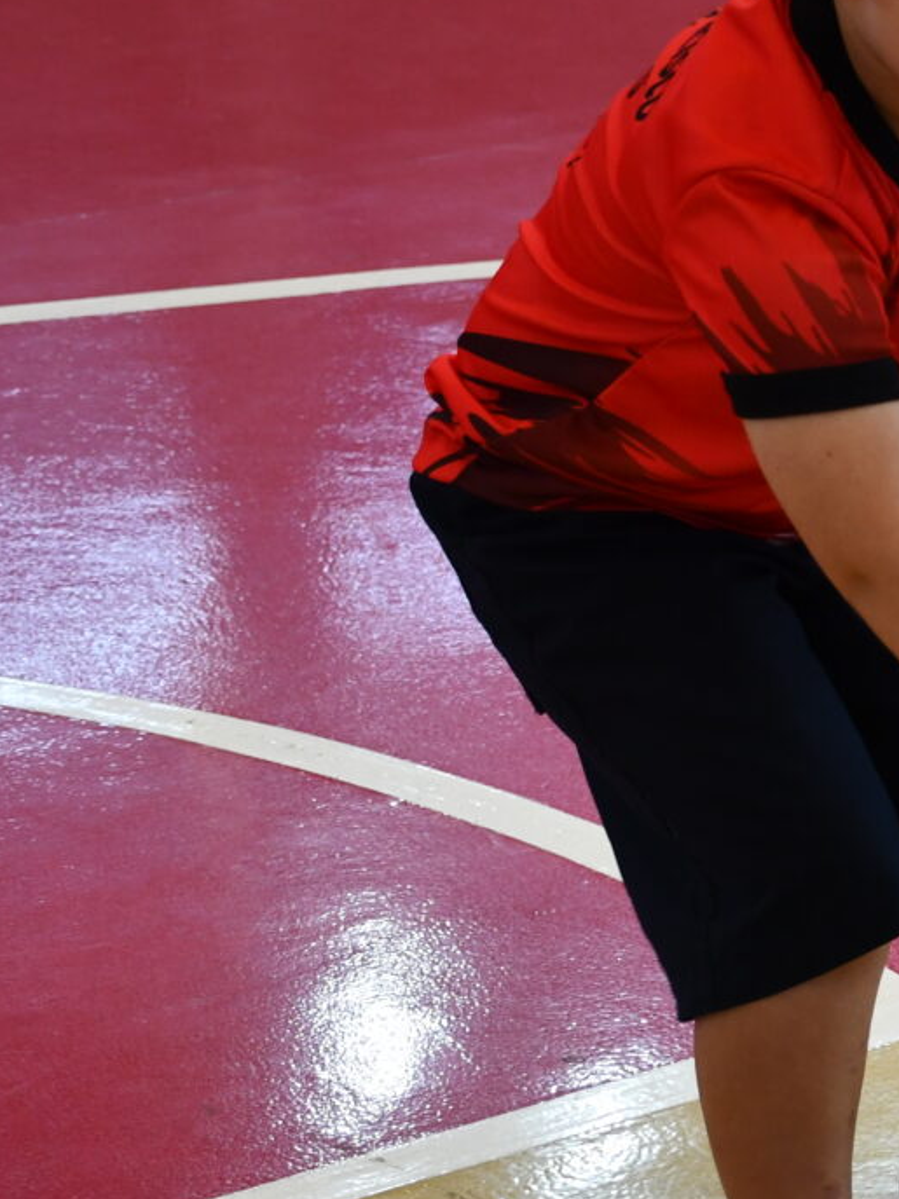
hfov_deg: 10.3
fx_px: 4745
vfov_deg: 14.4
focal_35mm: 137
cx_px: 1491
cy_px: 632
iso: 800
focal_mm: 34
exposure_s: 1/160
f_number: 4.2
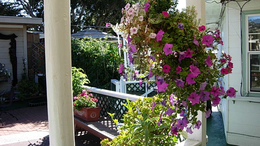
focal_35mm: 40
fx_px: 276
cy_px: 66
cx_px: 129
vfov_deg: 29.7
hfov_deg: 50.5
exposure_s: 1/157
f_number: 4.3
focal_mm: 7.5
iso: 50
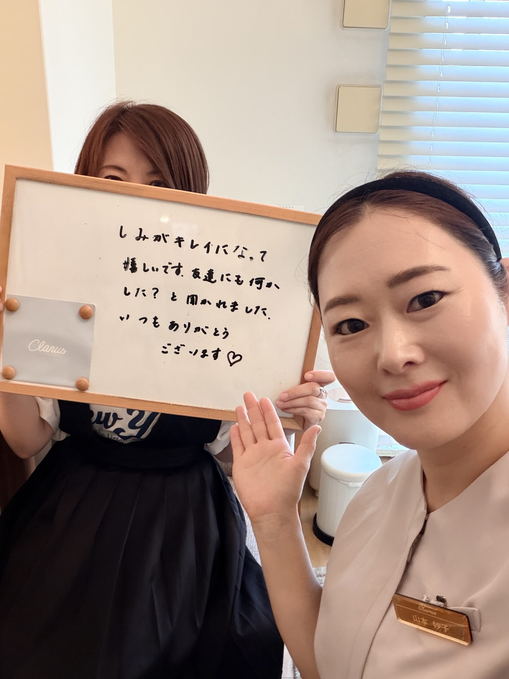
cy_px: 340
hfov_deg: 46.8
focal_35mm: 30
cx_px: 254
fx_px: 588
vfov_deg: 60.0
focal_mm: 2.71
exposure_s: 1/60
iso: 250
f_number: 1.9
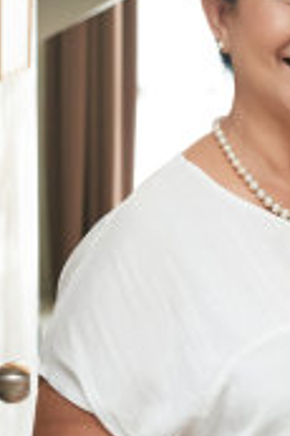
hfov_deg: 10.6
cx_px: 434
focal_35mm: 124
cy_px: 93
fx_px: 1501
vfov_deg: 16.4
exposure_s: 1/90
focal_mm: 35
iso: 800
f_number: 4
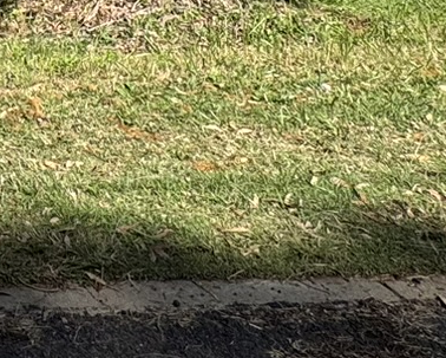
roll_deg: -1.8
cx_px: -232
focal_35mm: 74
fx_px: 978
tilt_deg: +12.8
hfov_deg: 21.4
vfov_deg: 15.3
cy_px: -416
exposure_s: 1/508
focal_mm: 2.22
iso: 40
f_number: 2.2
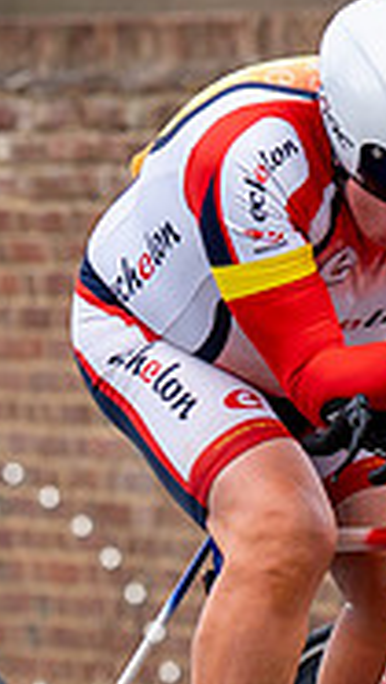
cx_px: 102
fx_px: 16568
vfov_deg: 2.4
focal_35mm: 913
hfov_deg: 1.3
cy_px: 80
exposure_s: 1/800
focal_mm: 148
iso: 160
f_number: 3.5
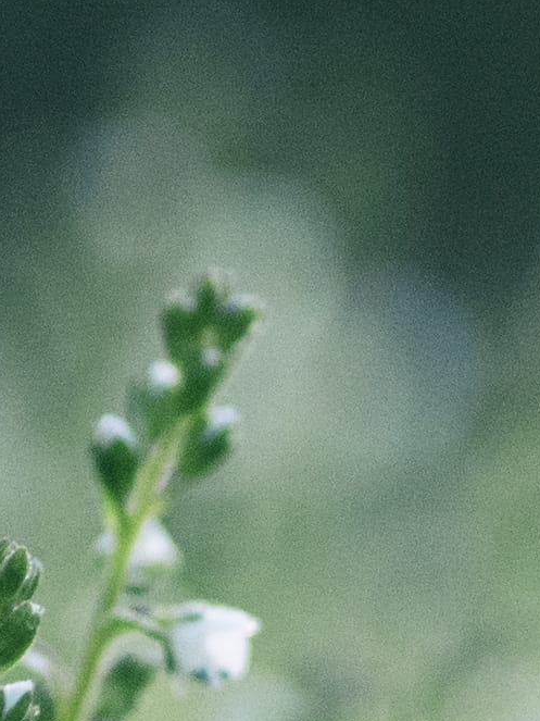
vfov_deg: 3.2
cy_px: 878
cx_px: 650
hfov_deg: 2.4
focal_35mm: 624
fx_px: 12983
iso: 800
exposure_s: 1/2000
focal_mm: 45
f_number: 1.8
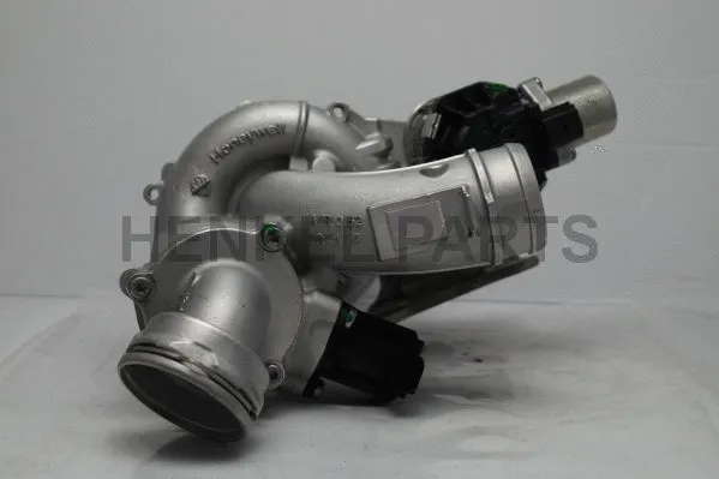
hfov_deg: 24.6
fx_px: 1647
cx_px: 360
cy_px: 240
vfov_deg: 16.5
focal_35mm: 82
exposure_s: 1/160
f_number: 5.6
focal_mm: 55
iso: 1000
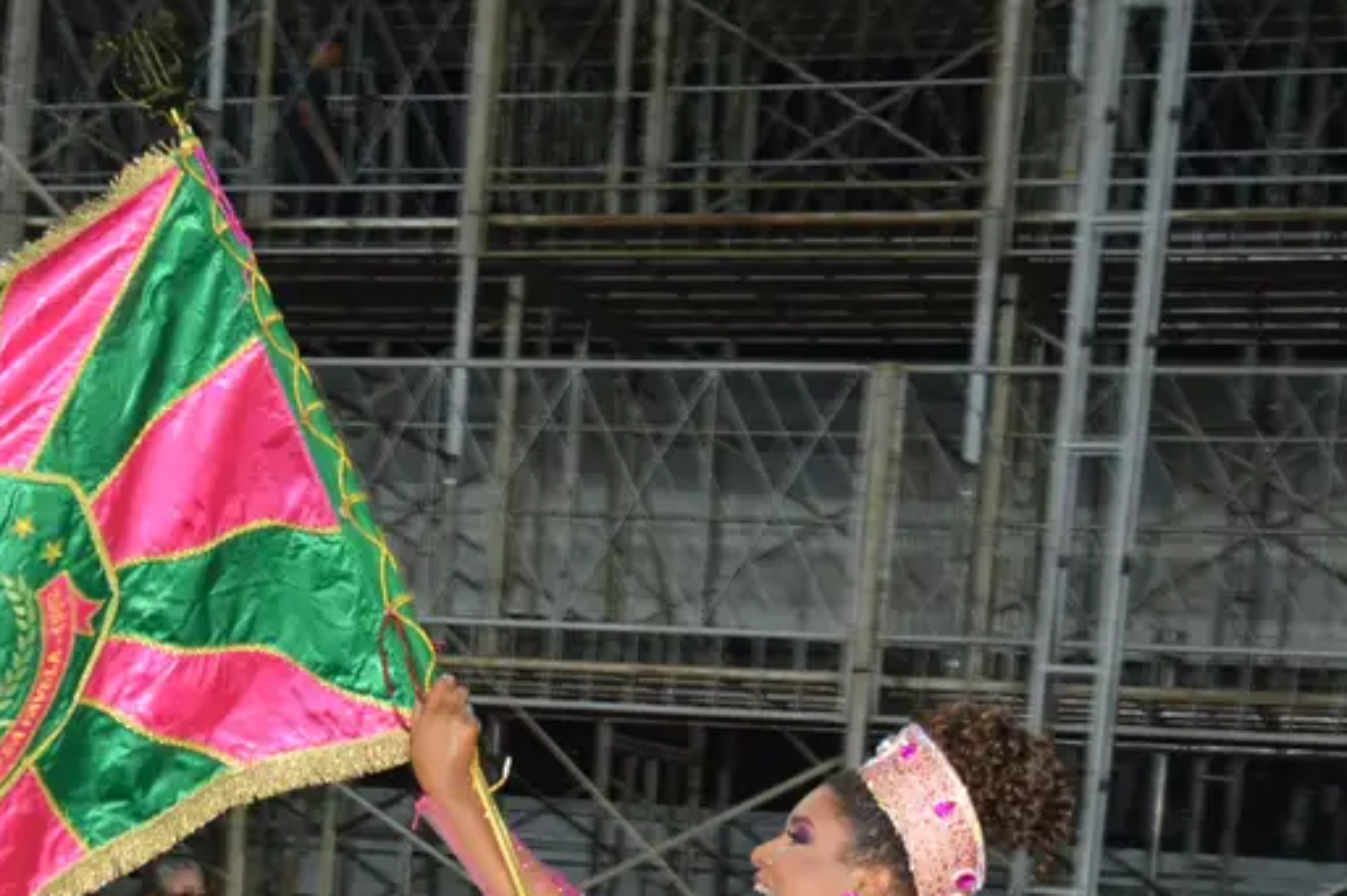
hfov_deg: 21.2
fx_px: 3364
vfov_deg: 14.6
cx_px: -226
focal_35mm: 90
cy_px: 1118
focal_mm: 22
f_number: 3.8
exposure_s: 1/60
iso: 560
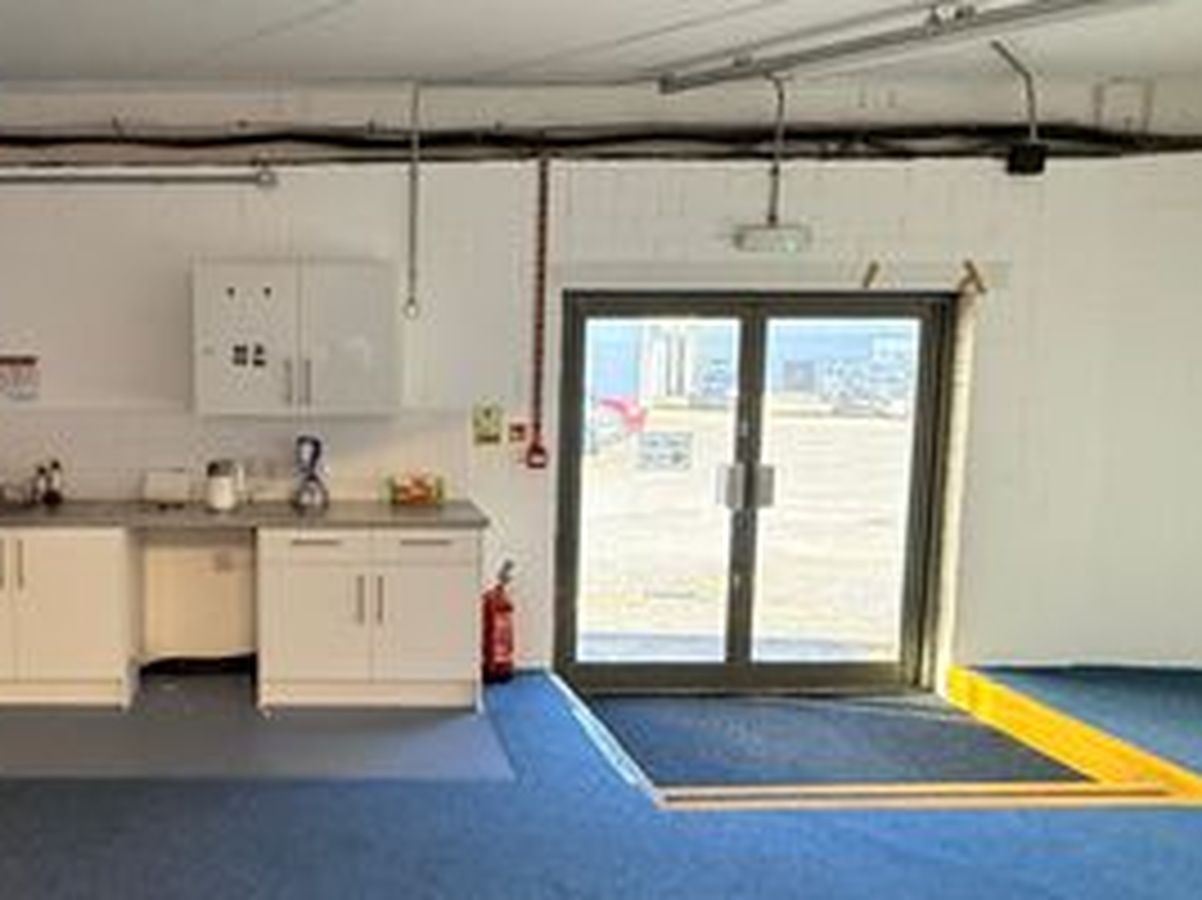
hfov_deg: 74.4
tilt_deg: -6.8
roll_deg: -1.1
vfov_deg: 63.4
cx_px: 329
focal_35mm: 21
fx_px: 729
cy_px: 459
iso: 400
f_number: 2.2
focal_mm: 2.22
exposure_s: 1/50
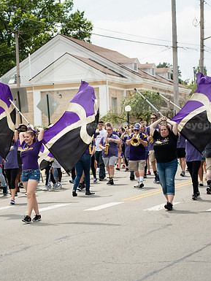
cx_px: 32
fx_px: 942
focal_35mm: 116
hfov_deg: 12.7
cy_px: 140
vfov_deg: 17.0
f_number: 6.3
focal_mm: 80
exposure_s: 1/800
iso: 250
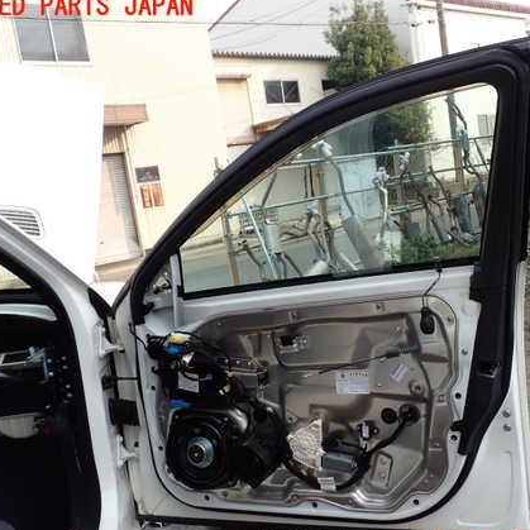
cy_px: 276
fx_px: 658
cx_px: 343
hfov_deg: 43.4
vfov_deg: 43.8
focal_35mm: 38
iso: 100
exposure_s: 1/320
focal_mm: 5.4
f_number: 3.2
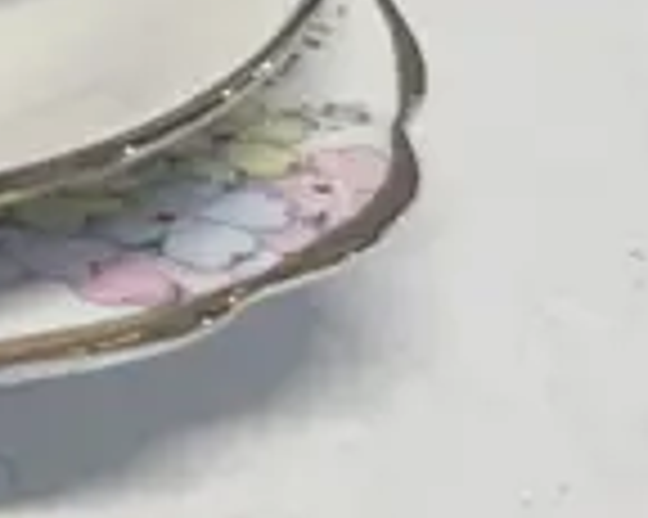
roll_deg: -1.4
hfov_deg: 8.6
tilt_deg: -23.5
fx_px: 3201
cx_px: -1552
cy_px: -595
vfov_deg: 8.6
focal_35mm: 167
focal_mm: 6.86
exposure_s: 1/100
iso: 64
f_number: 1.78
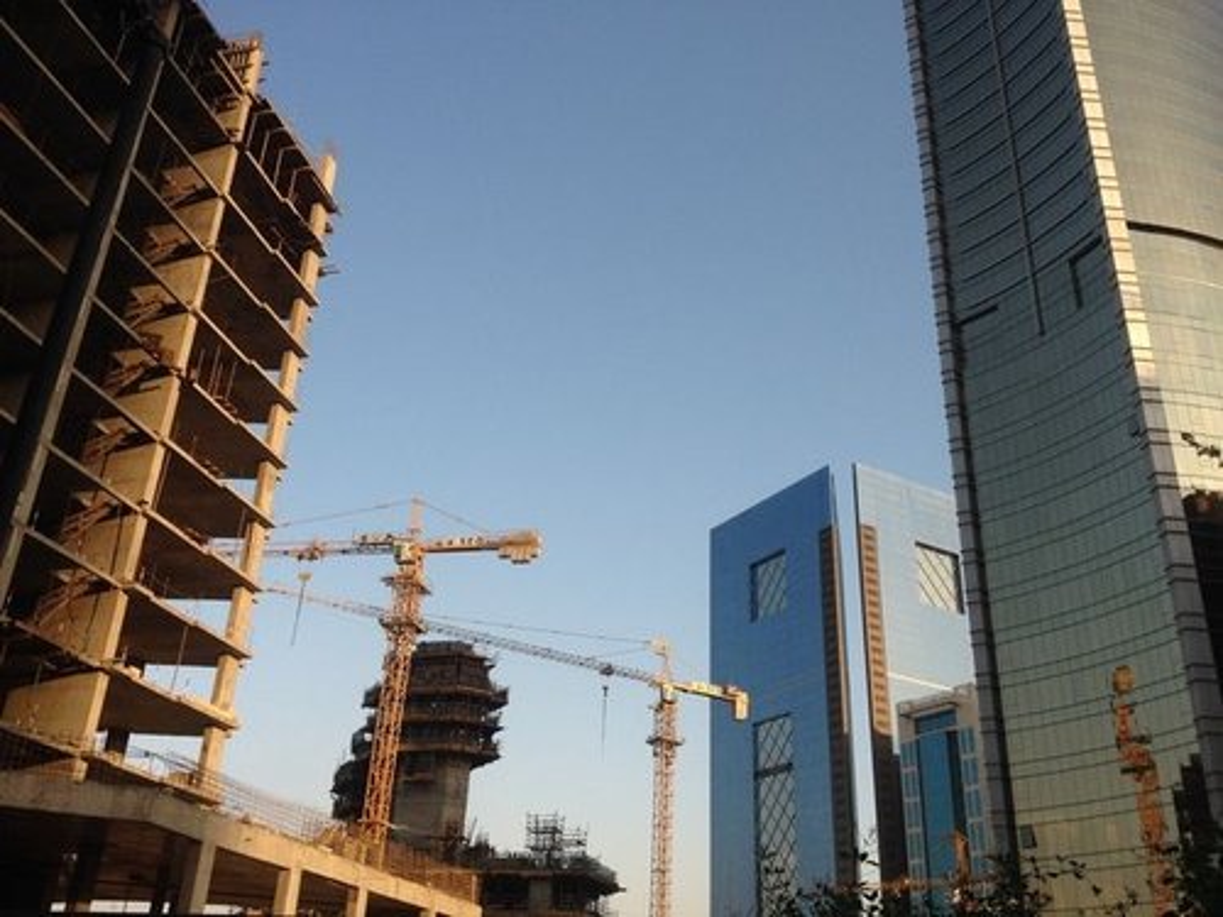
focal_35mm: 35
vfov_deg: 40.7
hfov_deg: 52.6
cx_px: 612
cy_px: 458
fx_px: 1237
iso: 50
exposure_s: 1/873
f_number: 2.4
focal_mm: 4.28
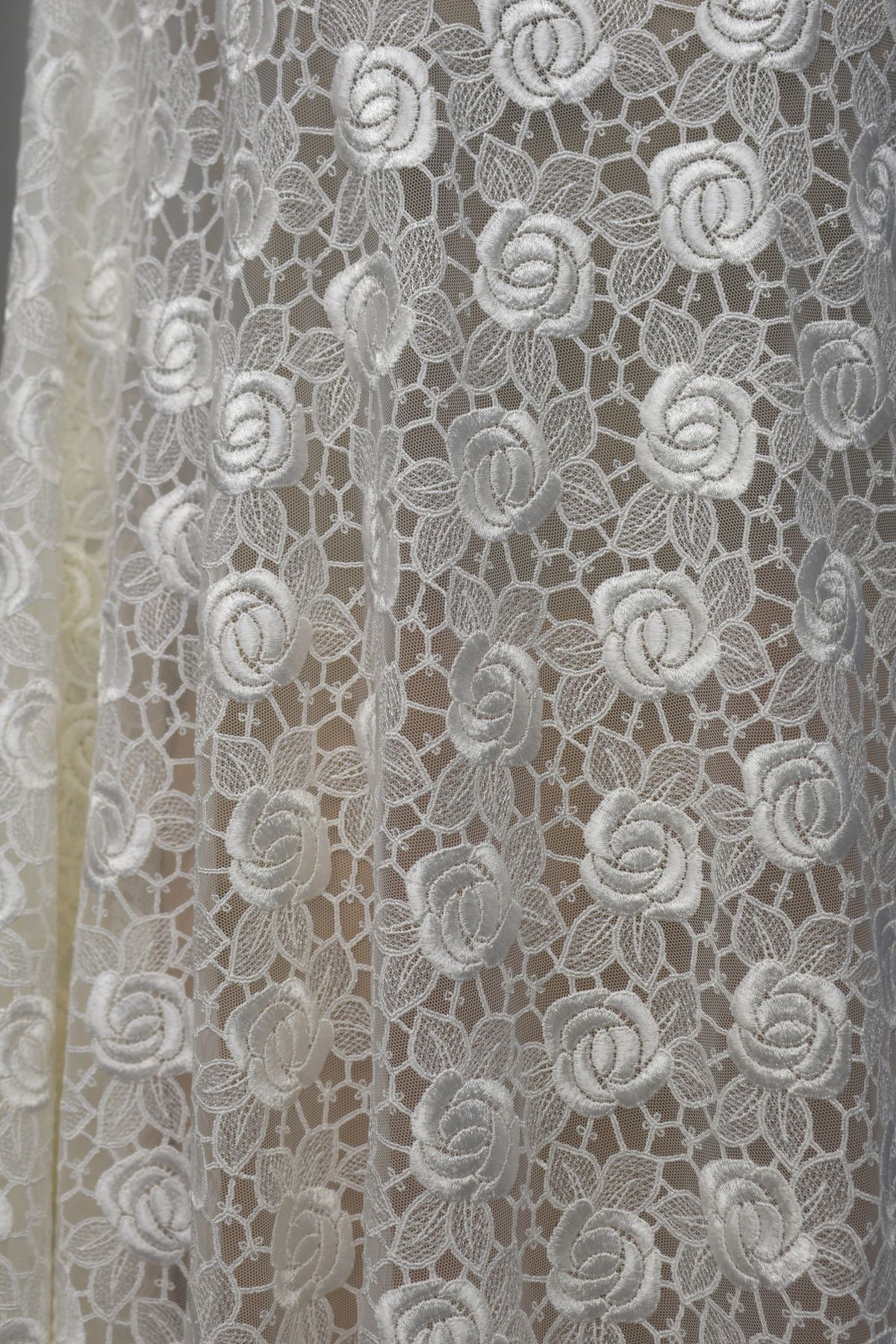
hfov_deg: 25.8
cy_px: 672
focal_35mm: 52
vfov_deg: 37.9
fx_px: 1960
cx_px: 448
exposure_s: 1/80
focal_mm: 35
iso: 400
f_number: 4.5
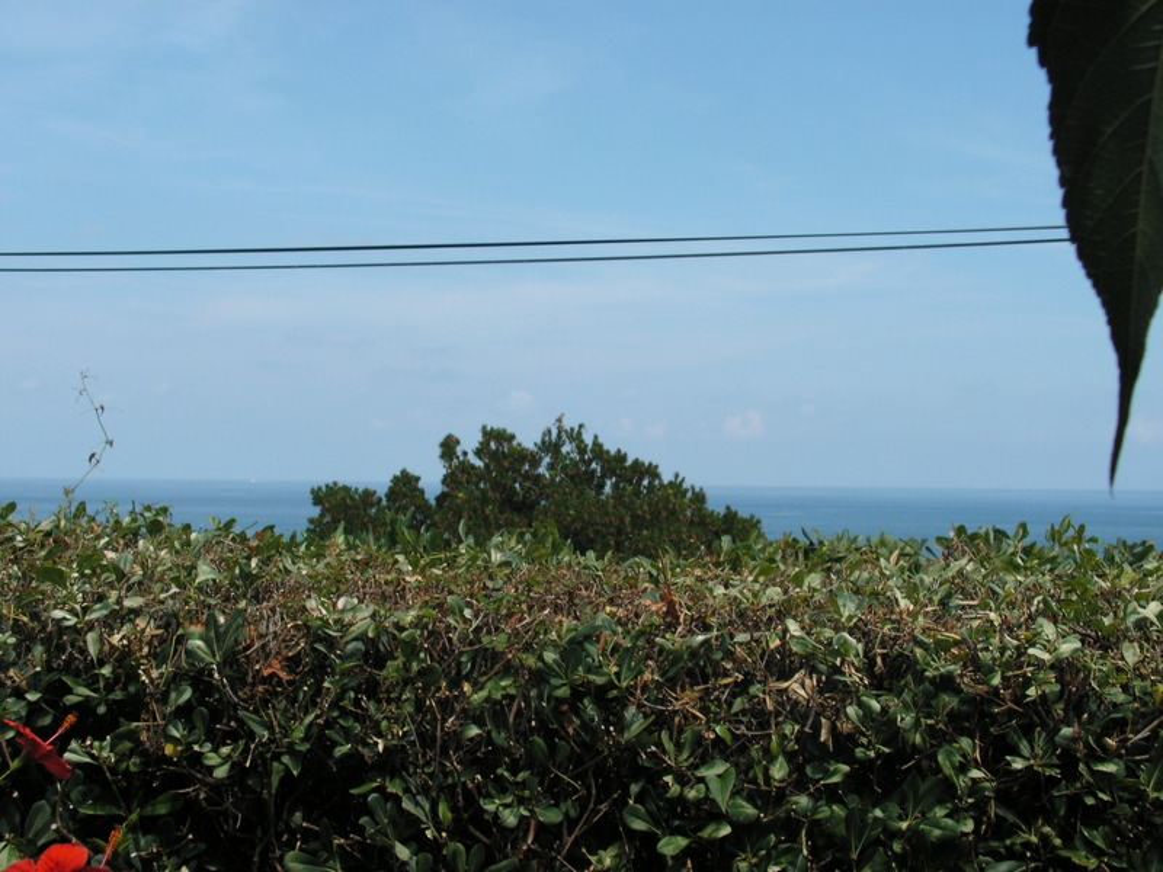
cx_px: 582
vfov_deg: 29.1
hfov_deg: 38.2
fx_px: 1680
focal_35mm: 50
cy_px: 436
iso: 50
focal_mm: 8.4
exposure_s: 1/400
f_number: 4.8
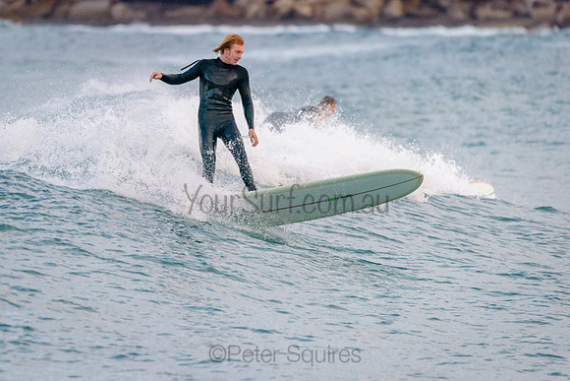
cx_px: 221
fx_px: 9689
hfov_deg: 3.4
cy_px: 150
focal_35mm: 612
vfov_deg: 2.2
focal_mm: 500
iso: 1800
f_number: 5.6
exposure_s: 1/2000
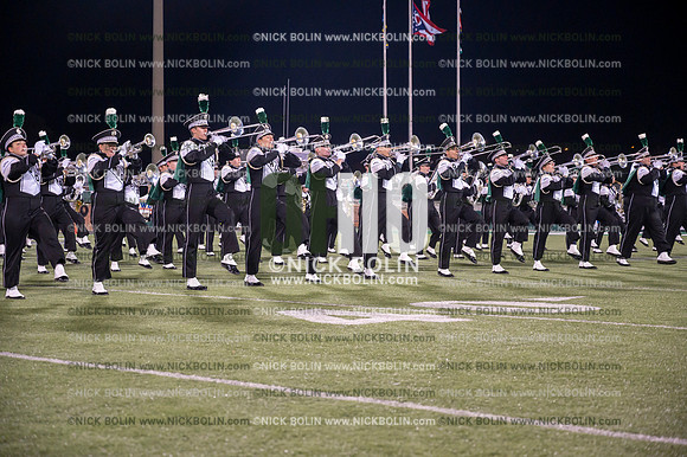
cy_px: 228
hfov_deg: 28.9
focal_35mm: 70
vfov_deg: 19.4
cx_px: 344
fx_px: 1335
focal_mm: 70
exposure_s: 1/640
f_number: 4
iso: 3200
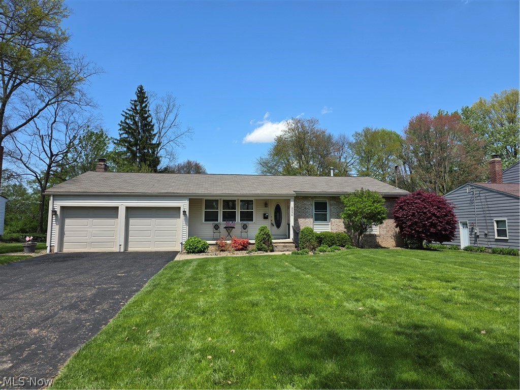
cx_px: 260
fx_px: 346
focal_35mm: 23
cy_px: 195
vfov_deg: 58.9
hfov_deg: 73.9
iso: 80
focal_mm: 6.3
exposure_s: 1/4237
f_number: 1.7
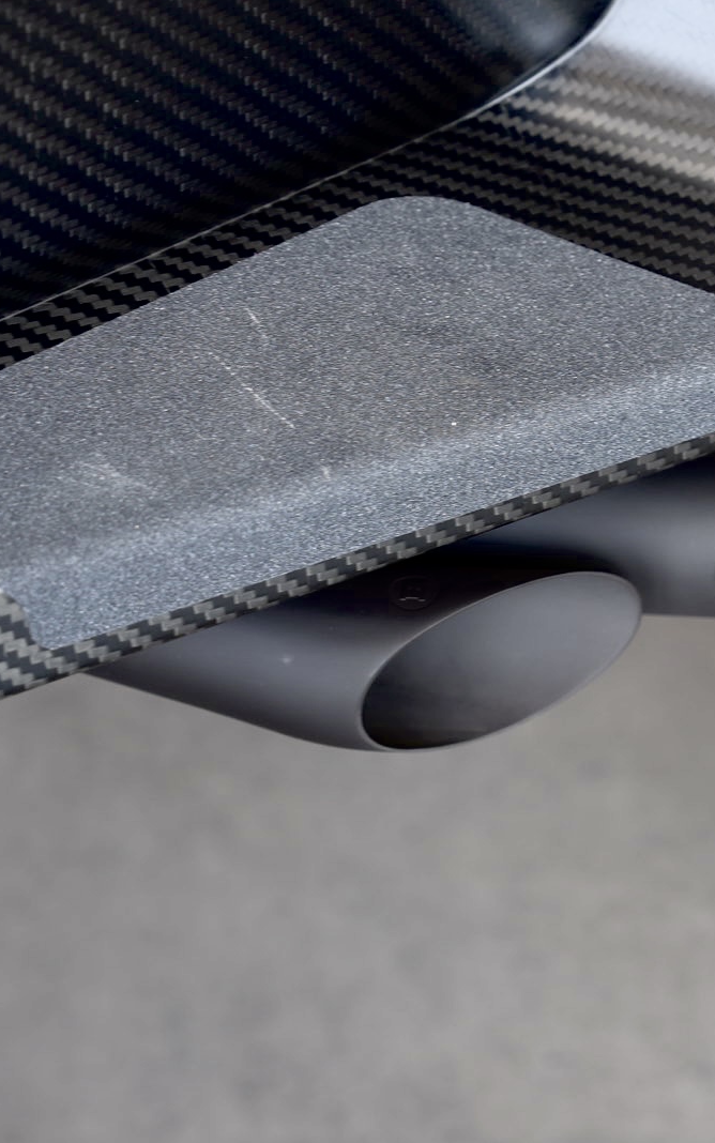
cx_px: 654
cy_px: 577
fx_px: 3365
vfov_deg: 19.3
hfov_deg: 12.0
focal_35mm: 108
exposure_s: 1/60
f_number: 2.8
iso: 125
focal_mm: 70
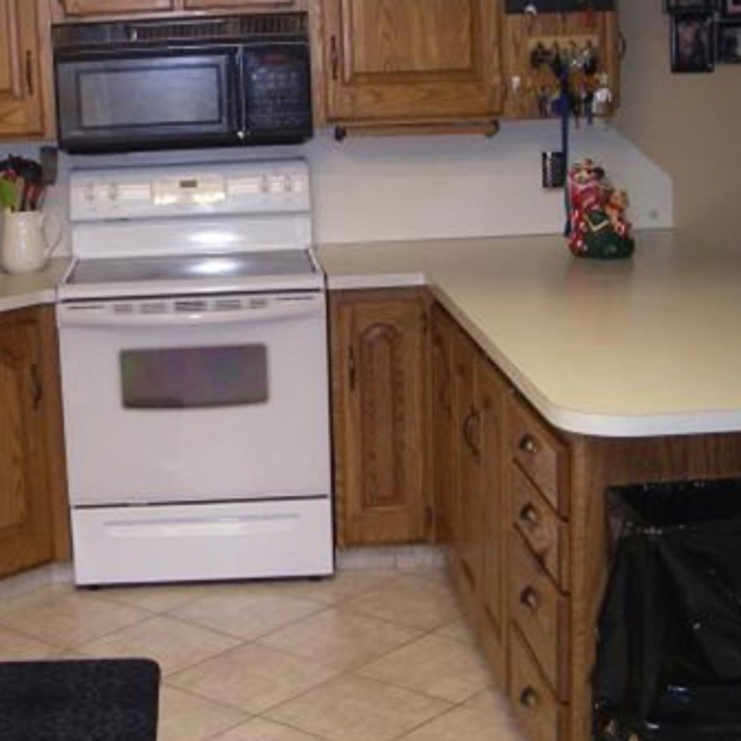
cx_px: 203
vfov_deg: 26.8
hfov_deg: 26.6
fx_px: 1550
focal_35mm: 64
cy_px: 276
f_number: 3.3
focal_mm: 6.3
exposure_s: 1/40
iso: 160
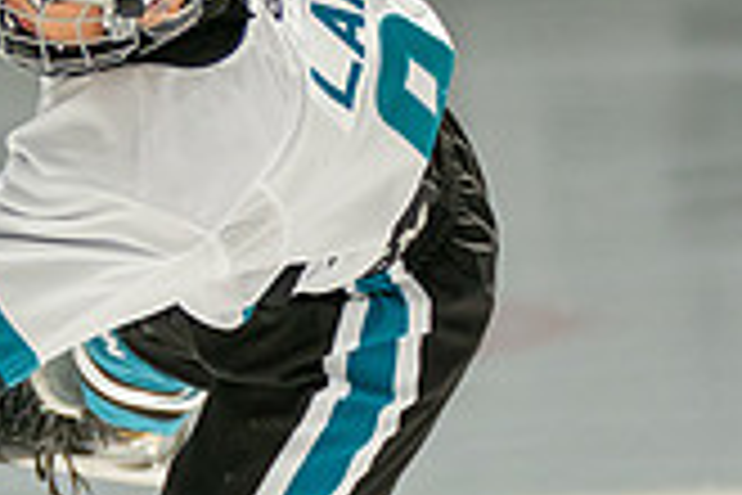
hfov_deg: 2.3
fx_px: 18157
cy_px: 406
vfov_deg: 1.6
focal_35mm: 881
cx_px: 221
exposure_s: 1/6400
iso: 1600
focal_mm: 176
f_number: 2.8
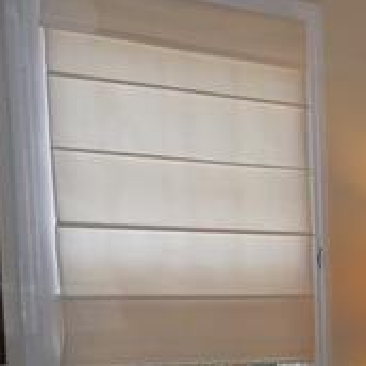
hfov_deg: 16.6
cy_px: 438
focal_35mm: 92
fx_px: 1101
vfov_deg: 18.0
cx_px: 604
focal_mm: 4.7
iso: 100
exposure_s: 1/30
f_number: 3.3
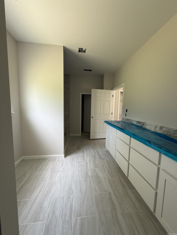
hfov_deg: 85.7
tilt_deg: -3.2
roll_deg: -1.0
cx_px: 88
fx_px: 95
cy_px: 118
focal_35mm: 14
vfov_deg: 102.1
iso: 125
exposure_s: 1/99
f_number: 2.2
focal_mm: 2.22
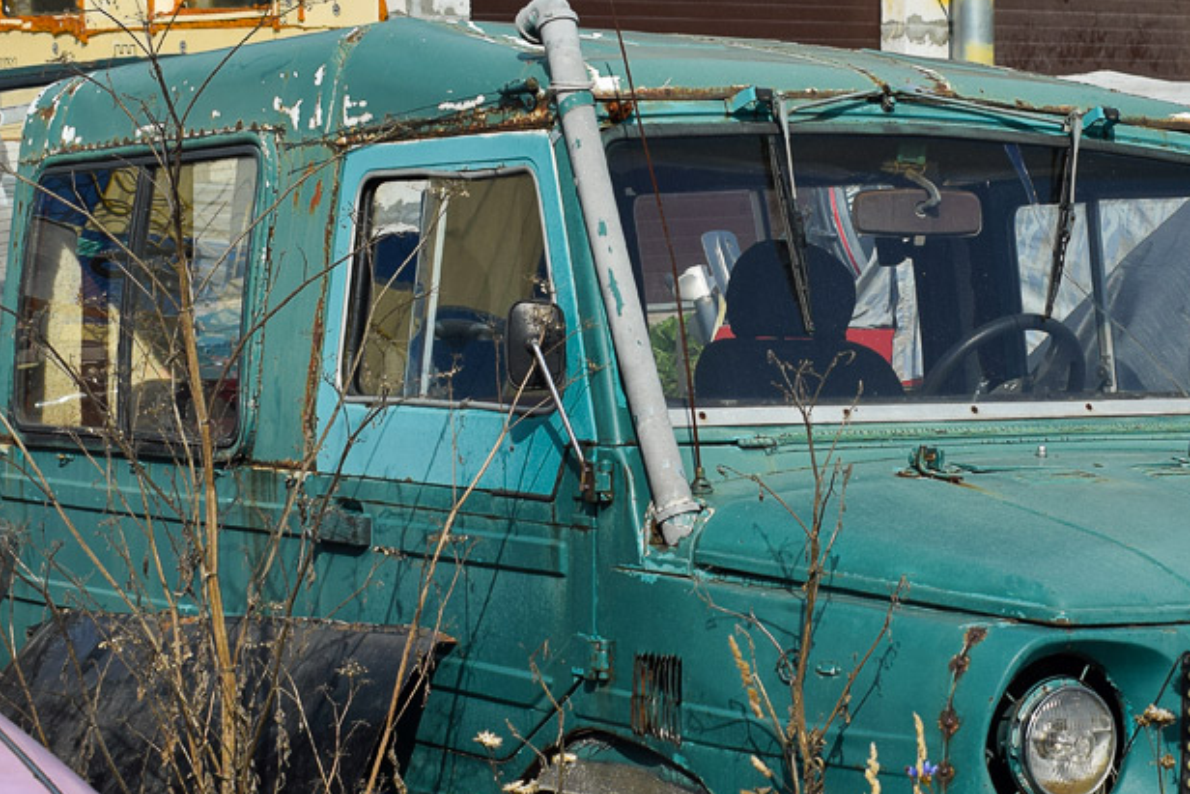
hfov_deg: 26.4
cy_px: 572
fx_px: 2513
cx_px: 833
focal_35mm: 76
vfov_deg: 17.9
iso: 200
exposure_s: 1/1250
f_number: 7.1
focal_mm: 26
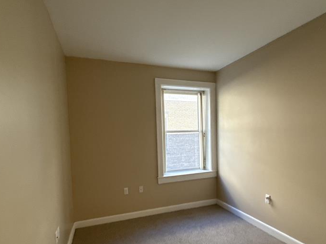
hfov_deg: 79.0
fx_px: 198
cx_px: 169
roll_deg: +2.2
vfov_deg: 63.0
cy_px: 144
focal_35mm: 21
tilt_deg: -1.1
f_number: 2.2
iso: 400
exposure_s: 1/120
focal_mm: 2.22
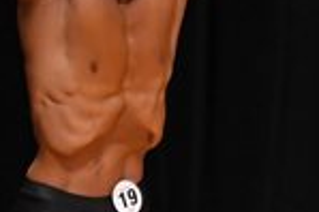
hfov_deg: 1.6
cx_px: -181
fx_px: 11073
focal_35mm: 1251
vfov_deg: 1.1
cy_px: 266
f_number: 5.6
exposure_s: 1/400
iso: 4000
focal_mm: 160
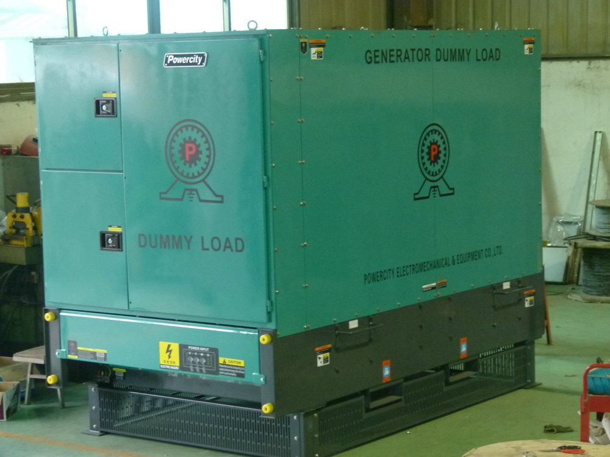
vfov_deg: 16.6
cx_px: 305
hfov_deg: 22.0
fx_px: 1568
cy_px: 228
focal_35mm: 89
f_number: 3.4
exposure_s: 1/4
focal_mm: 16.1
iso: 320
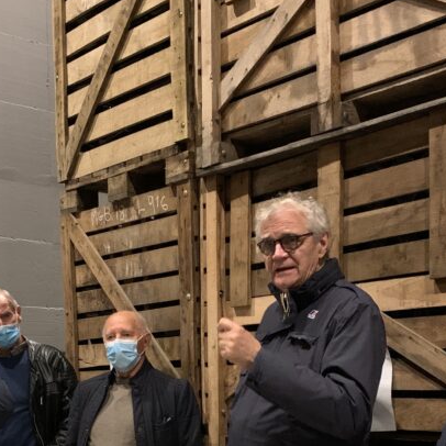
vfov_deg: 28.3
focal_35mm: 58
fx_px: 845
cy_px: 413
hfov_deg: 29.5
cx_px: 196
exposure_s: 1/20
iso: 640
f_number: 1.8
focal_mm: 4.25
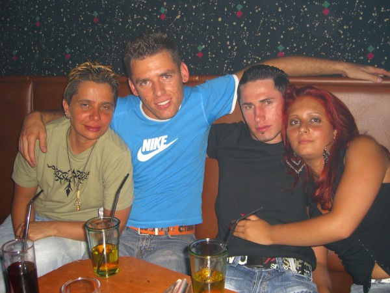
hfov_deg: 49.0
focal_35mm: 38
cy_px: 146
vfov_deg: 37.7
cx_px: 195
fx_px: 428
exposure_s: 1/60
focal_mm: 7.9
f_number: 2.8
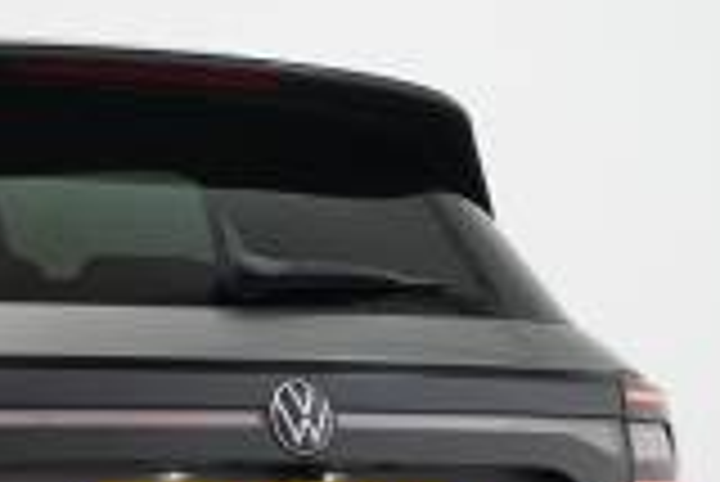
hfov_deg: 10.3
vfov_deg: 7.1
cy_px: 577
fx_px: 3875
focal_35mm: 194
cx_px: -297
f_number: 4
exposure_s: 1/160
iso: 1600
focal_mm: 48.4
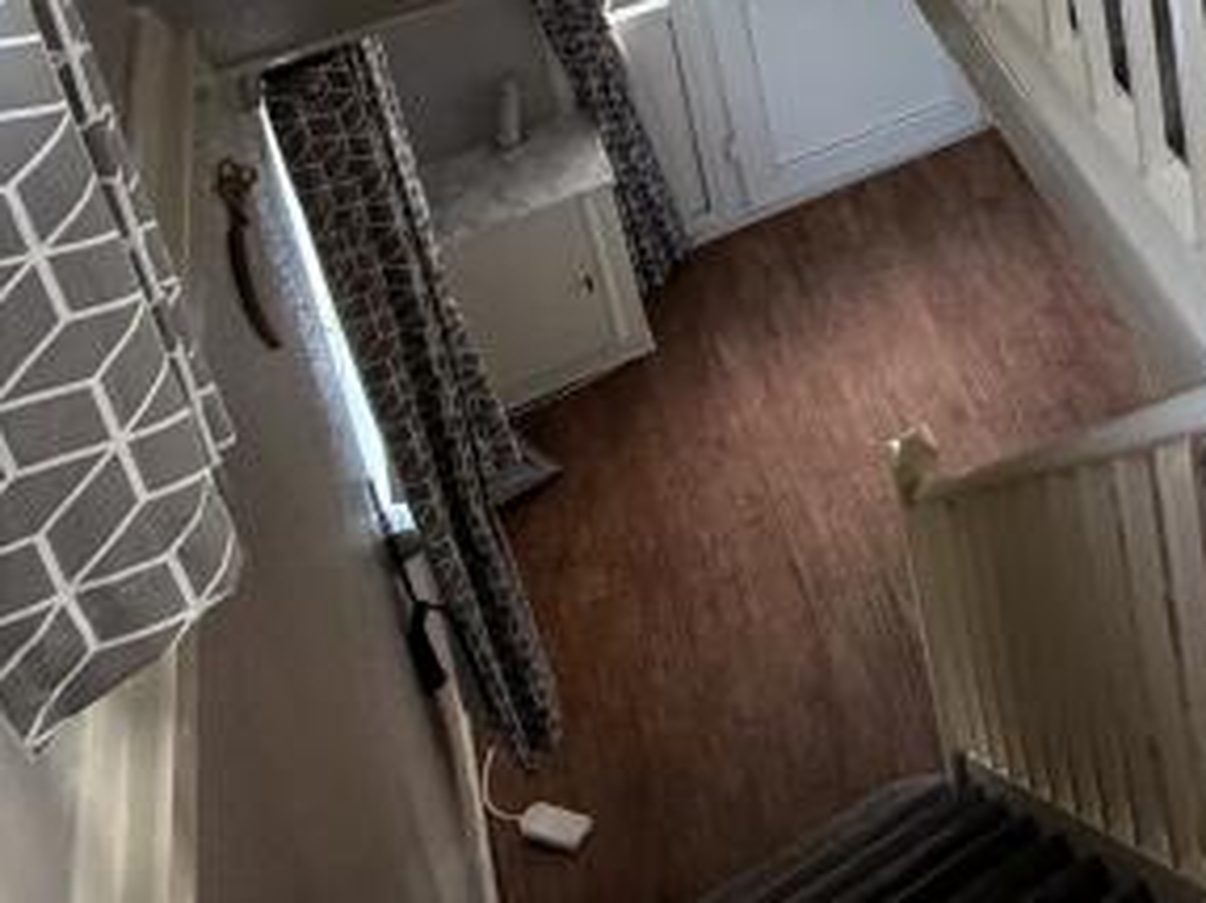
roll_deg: +1.3
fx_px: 1741
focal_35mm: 50
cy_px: -475
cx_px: 1605
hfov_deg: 29.8
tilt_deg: -18.3
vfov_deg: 23.1
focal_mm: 2.22
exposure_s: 1/90
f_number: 2.2
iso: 320
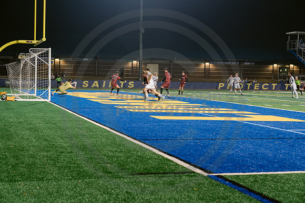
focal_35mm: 70
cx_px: 152
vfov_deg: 19.5
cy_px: 102
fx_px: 593
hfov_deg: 28.8
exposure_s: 1/200
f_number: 4.5
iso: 2500
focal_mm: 70
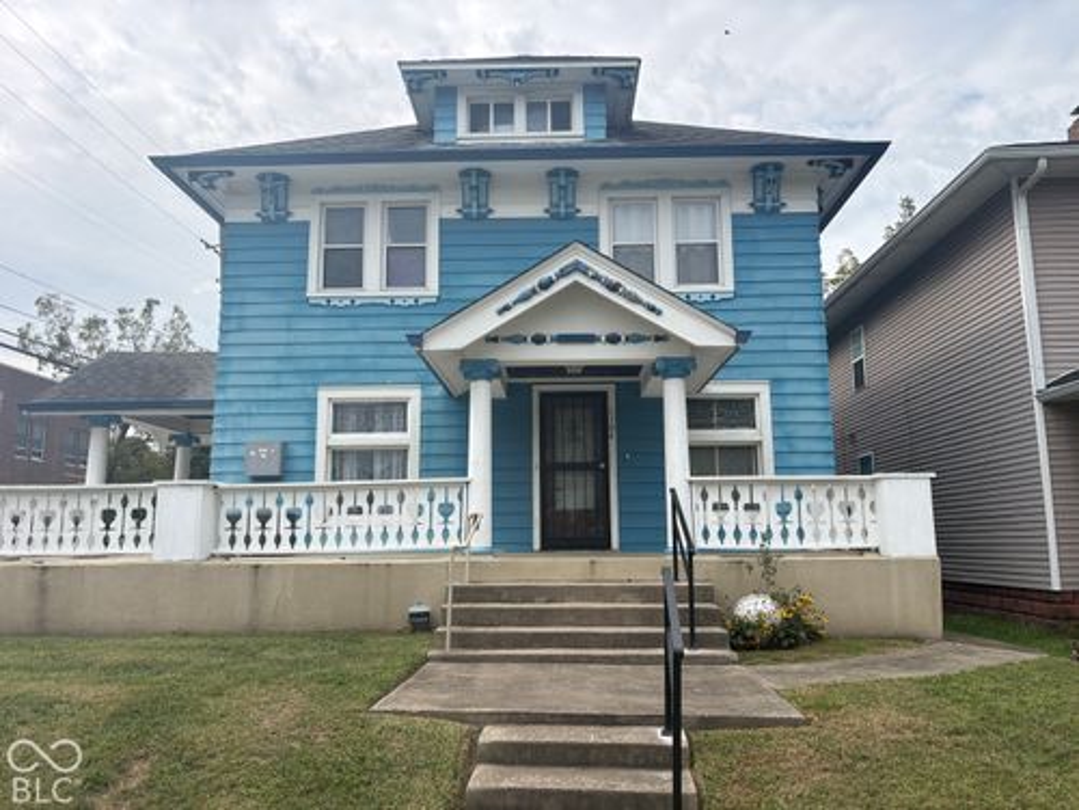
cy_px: 405
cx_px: 540
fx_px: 810
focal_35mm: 26
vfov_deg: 53.1
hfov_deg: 67.3
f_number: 1.6
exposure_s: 1/3125
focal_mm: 5.96
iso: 50
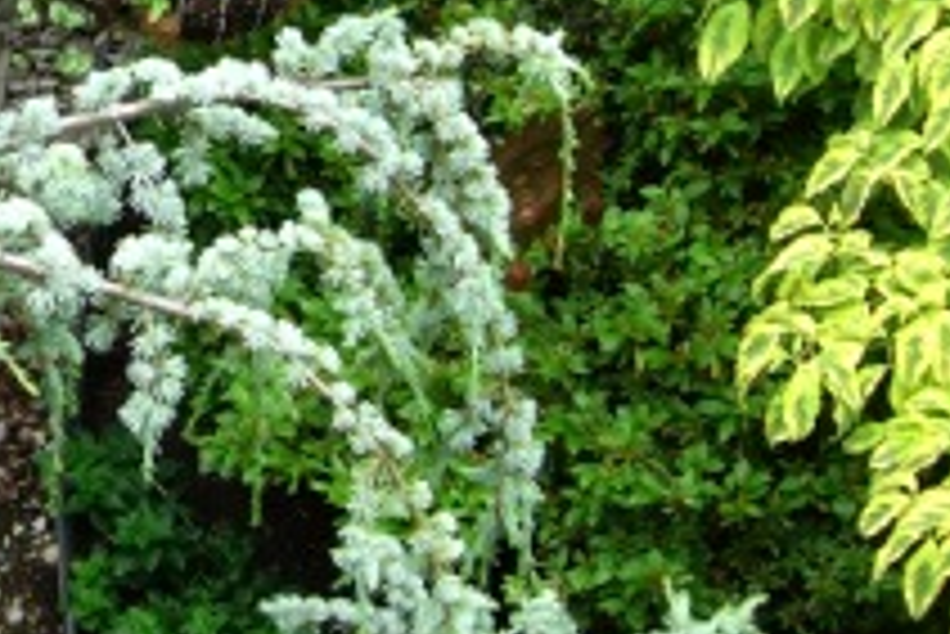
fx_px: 3459
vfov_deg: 10.4
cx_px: -216
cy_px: -25
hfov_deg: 15.1
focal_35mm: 131
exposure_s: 1/384
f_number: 2.8
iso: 64
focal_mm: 7.8
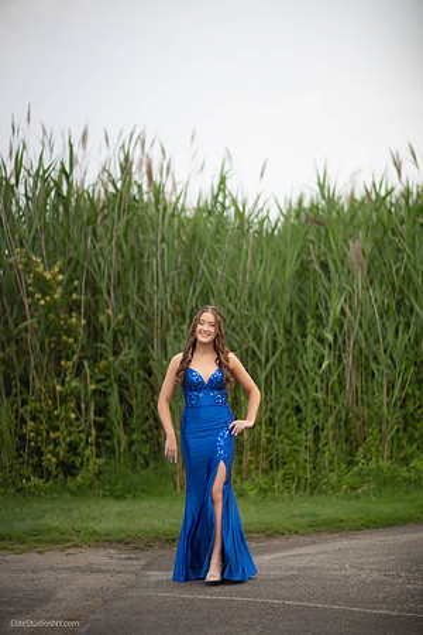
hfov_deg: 16.1
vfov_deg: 23.9
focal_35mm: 85
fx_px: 1498
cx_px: 212
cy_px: 318
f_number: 1.3
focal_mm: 85
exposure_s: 1/3200
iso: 100
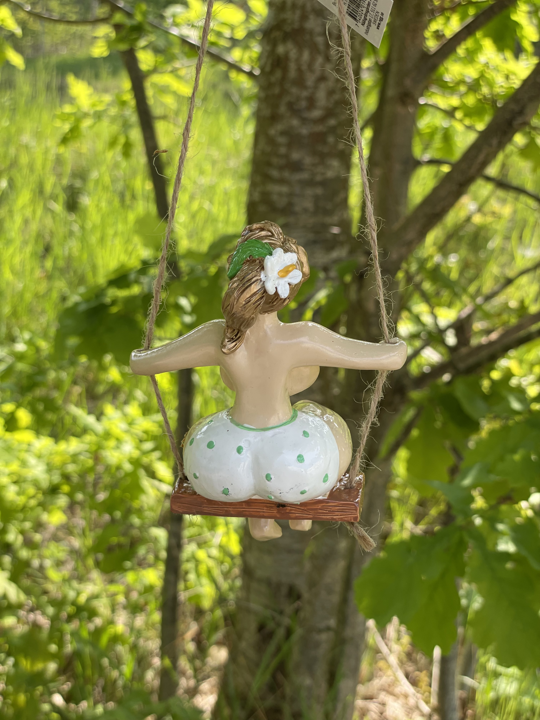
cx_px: 270
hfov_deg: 28.0
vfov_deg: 36.8
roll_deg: -1.2
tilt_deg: -13.9
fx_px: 1082
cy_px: 360
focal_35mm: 52
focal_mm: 6
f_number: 2
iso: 32
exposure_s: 1/381
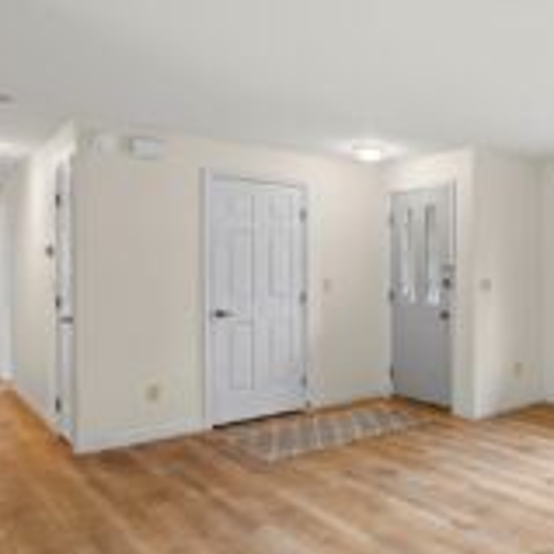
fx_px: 543
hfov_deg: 45.9
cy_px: 270
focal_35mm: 30
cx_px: 547
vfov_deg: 54.0
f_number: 9
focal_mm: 14
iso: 200
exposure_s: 1/1.25
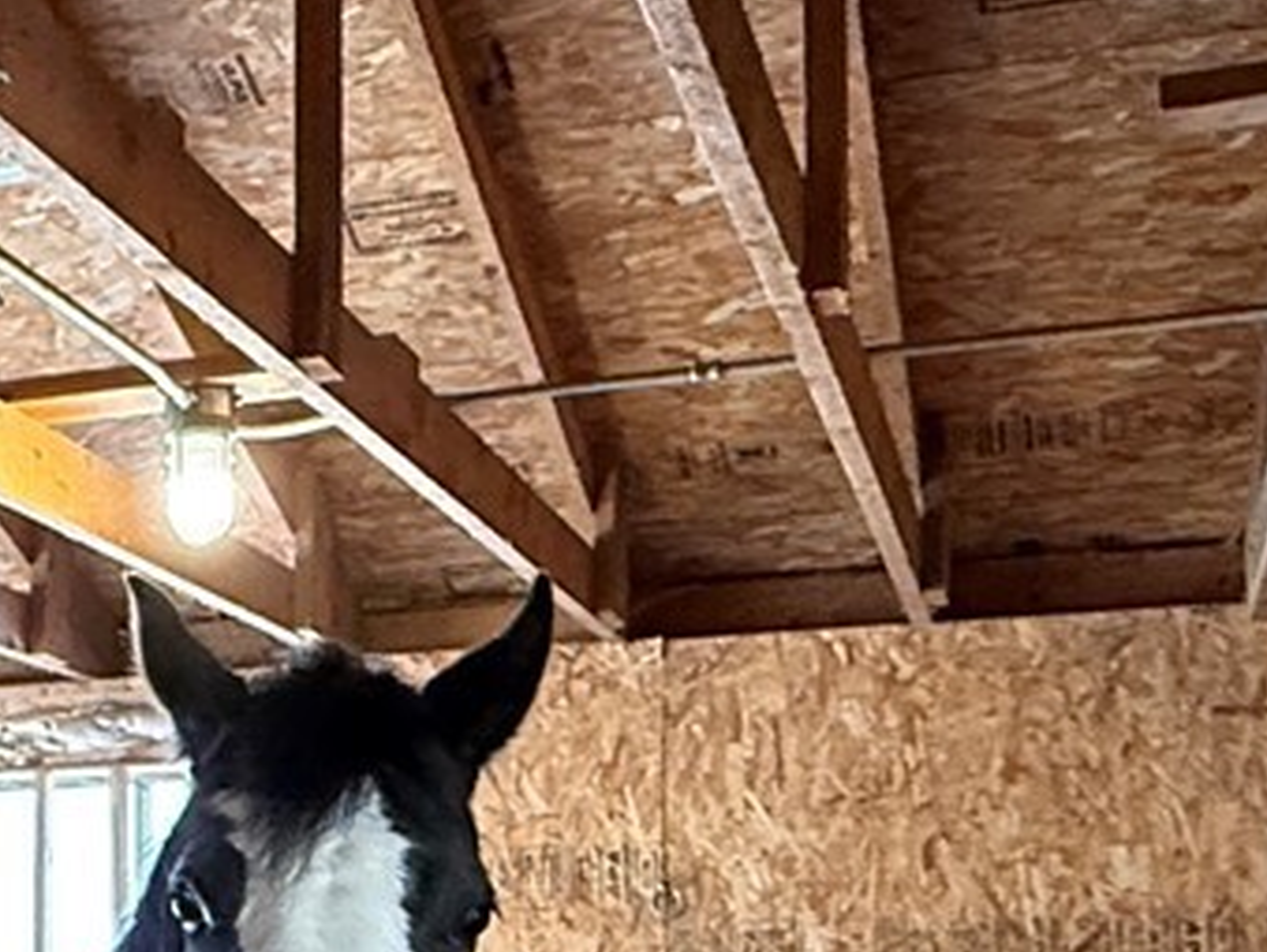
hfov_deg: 27.9
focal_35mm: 66
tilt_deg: +3.4
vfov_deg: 21.6
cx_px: 52
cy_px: 907
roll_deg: +1.0
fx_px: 2418
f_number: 2.2
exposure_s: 1/60
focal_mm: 2.22
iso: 640
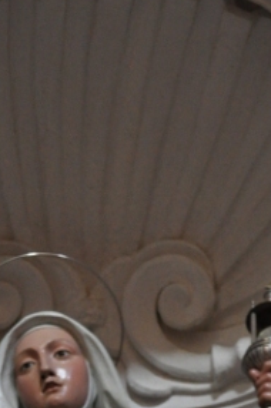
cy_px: 712
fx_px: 1947
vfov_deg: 11.2
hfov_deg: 8.0
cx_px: 101
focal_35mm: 172
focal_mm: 32
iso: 1250
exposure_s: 1/30
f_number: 4.8
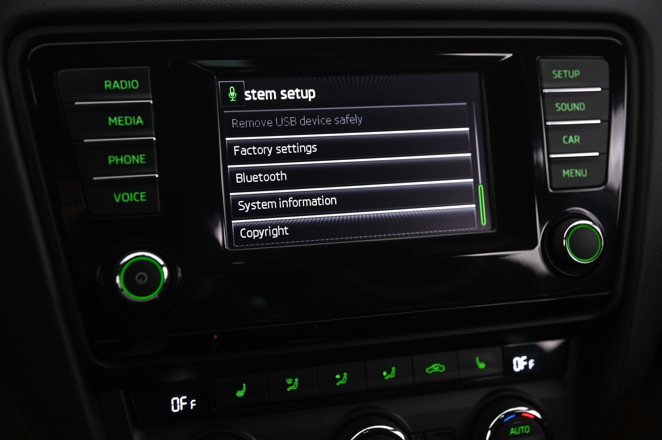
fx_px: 919
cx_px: 331
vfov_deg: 26.9
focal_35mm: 50
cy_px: 220
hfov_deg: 39.6
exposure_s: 1/10
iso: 1000
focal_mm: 50
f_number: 4
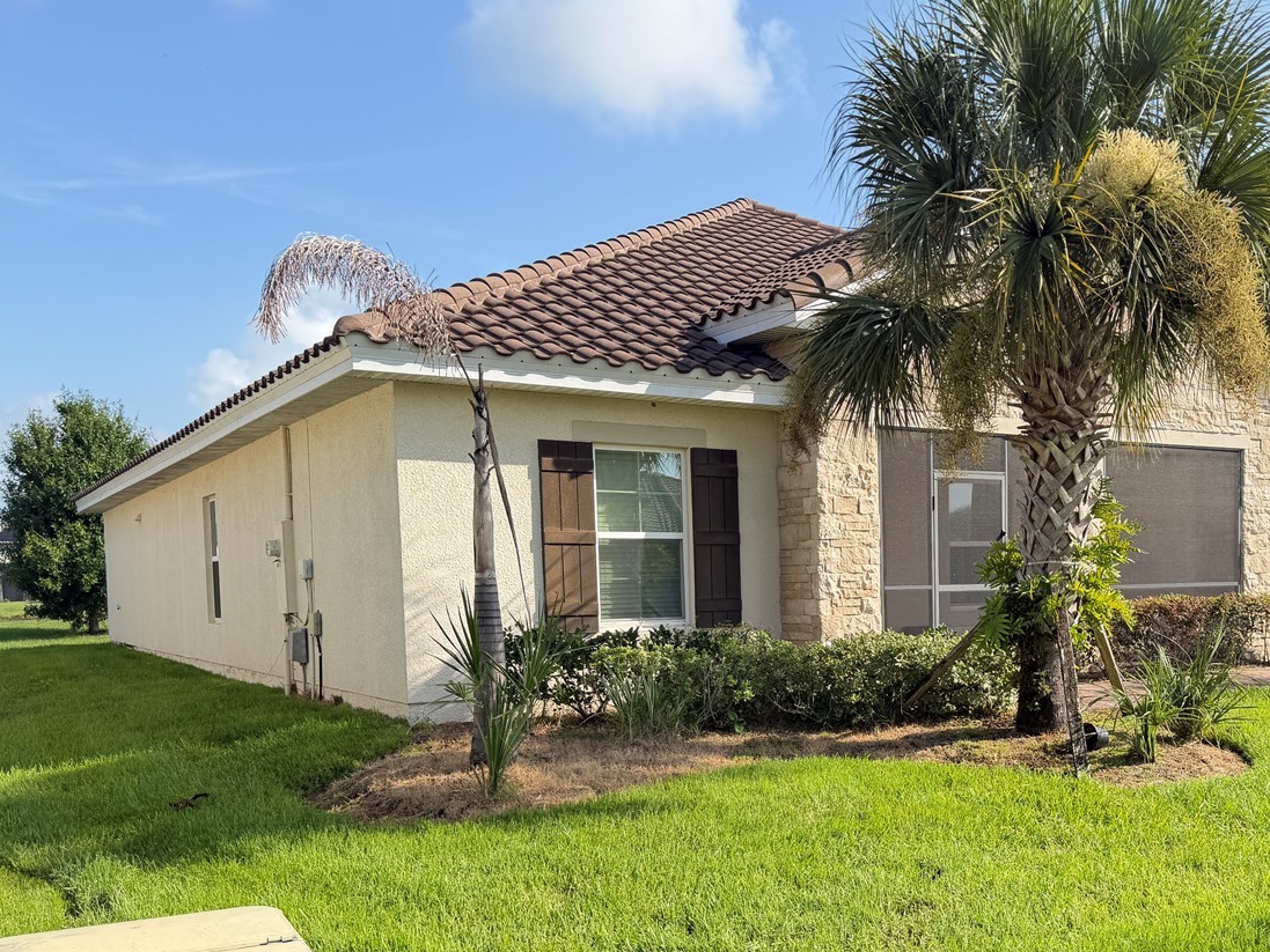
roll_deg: +2.5
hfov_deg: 51.6
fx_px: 1284
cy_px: 666
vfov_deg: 40.0
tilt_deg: -2.1
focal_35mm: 35
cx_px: 847
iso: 80
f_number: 1.78
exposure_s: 1/1553
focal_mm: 6.76
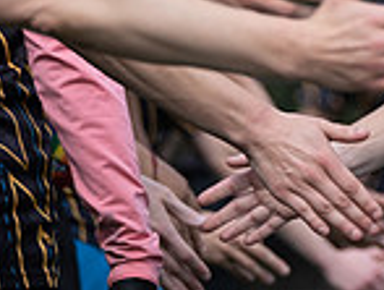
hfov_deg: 2.7
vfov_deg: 2.0
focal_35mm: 734
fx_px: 8162
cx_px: 549
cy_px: -208
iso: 100
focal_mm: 129.2
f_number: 3.2
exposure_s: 1/1000
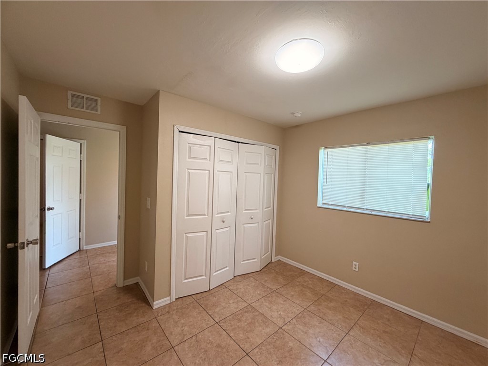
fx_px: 197
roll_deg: -1.4
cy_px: 183
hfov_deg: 102.1
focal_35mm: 14
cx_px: 244
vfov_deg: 85.7
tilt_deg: -1.7
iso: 250
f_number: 2.2
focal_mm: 2.22
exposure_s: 1/120
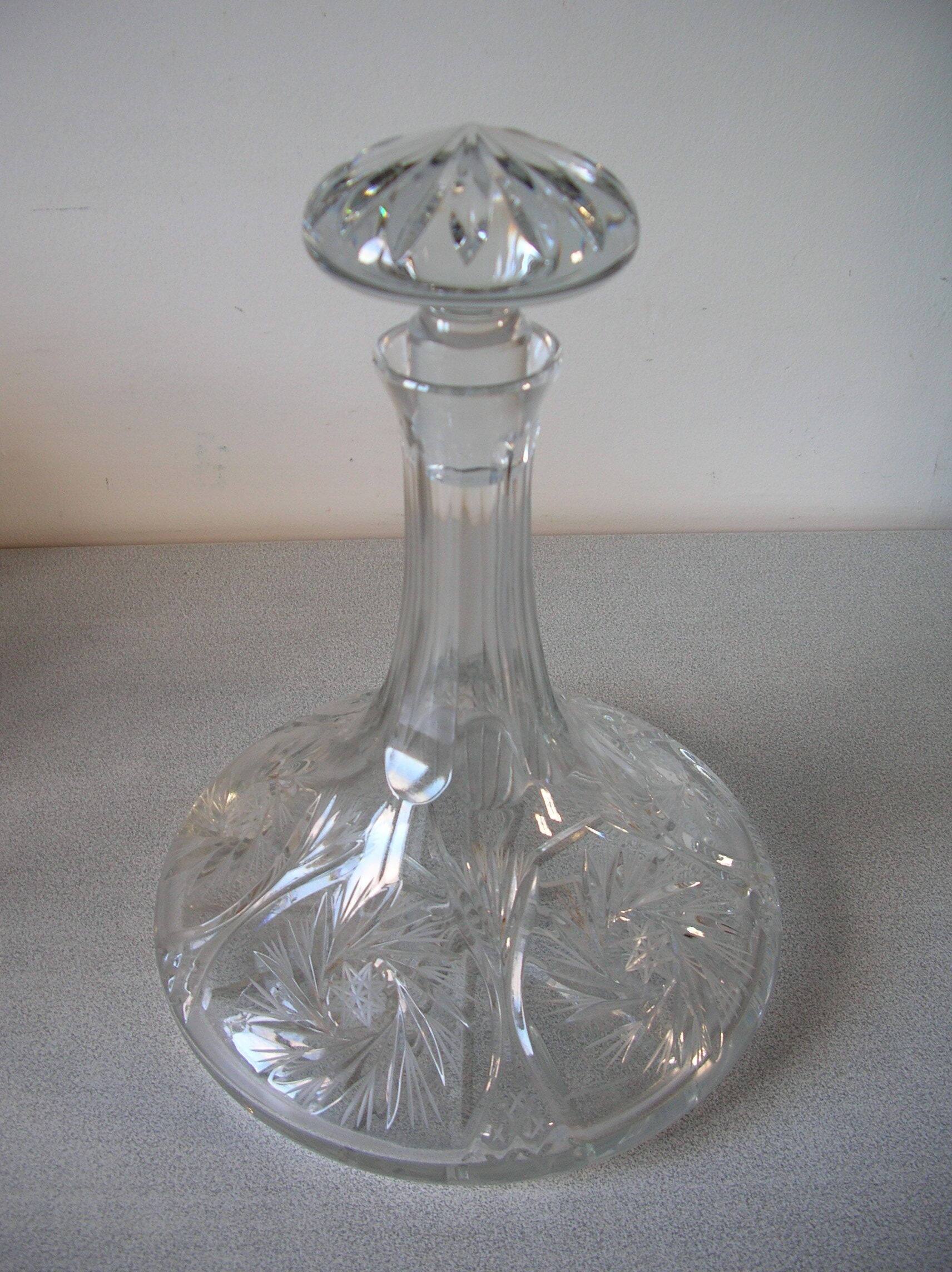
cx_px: 476
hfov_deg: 40.6
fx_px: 1285
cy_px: 636
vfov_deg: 52.7
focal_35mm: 35
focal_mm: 5.8
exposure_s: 1/15.1
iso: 50
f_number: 2.8
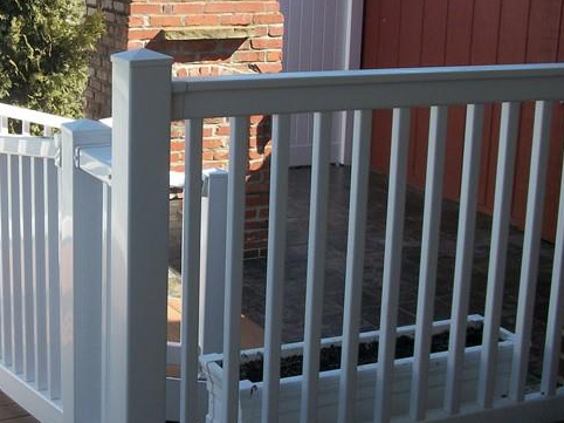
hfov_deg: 28.0
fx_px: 1107
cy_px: 193
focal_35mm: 68
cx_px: 110
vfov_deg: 21.6
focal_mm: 5.7
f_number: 8.8
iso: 80
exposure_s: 1/80
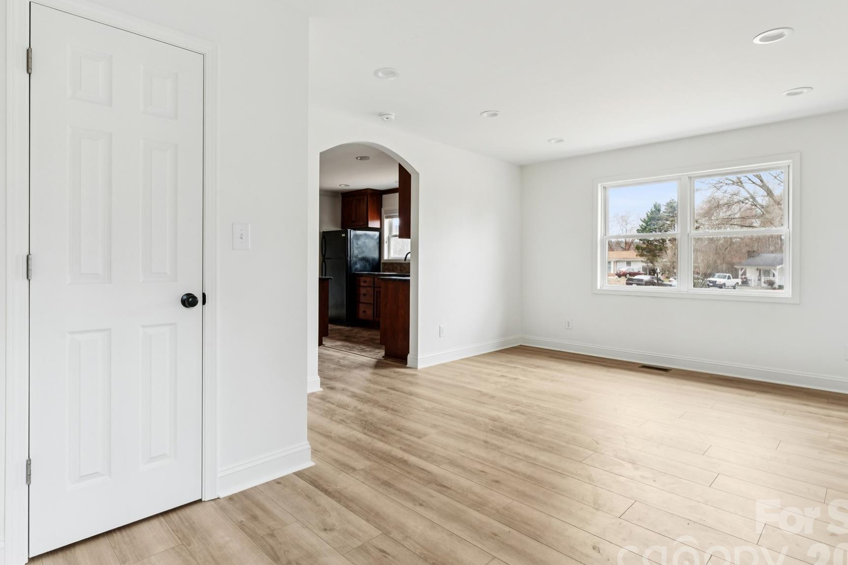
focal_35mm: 19
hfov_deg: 86.2
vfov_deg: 63.8
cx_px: 409
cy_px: 260
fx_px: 453
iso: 100
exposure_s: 1/2.5
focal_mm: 16.2
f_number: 13
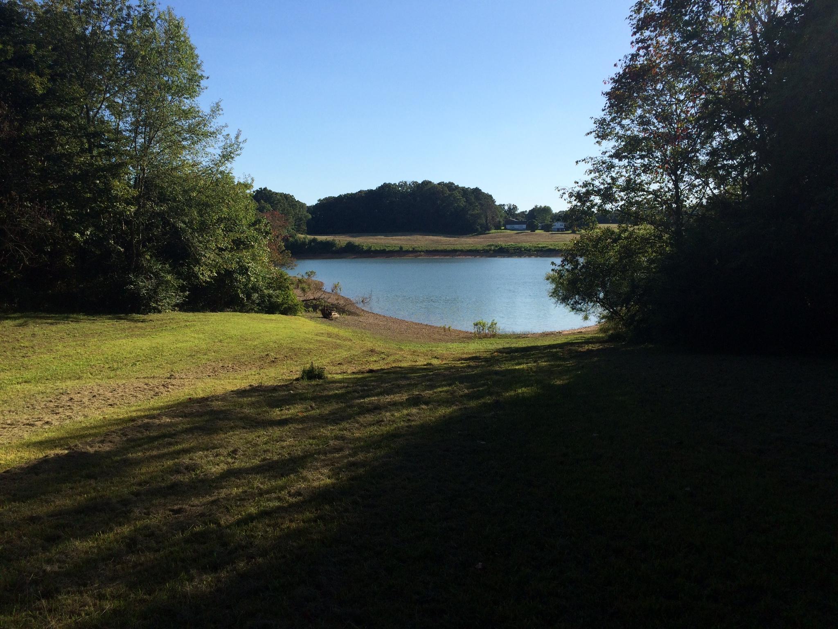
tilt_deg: -6.1
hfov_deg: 61.7
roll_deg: -0.4
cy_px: 314
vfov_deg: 48.2
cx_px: 419
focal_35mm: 29
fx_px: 702
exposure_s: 1/1953
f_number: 2.2
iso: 32
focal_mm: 4.15
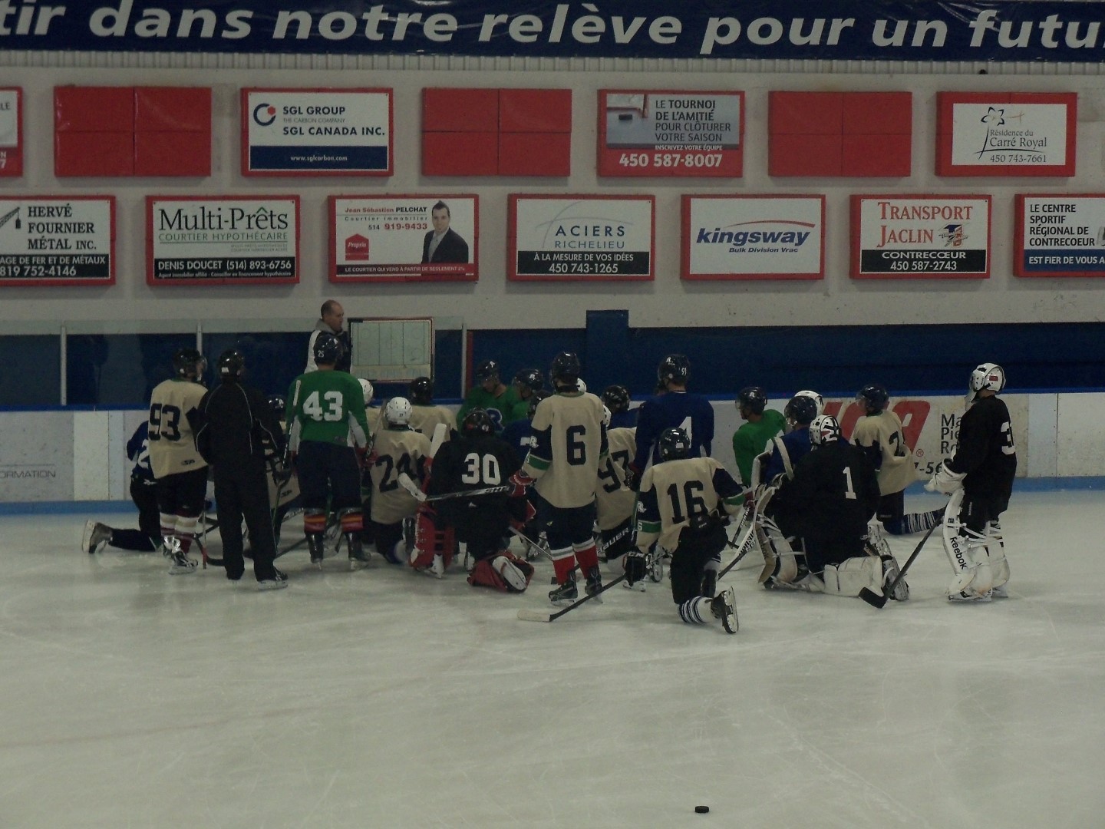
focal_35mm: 106
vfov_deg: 14.0
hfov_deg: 18.5
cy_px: 414
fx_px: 3384
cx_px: 552
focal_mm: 18.8
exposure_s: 1/60
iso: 400
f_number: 4.2
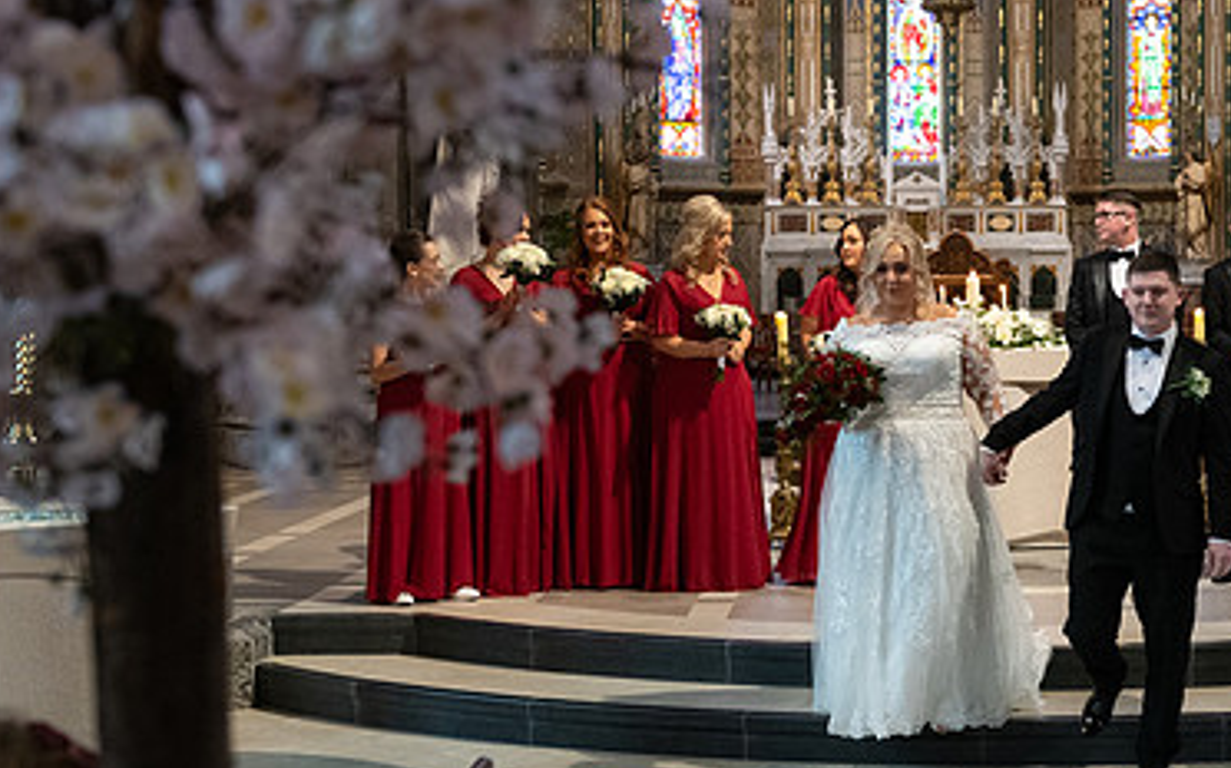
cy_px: 410
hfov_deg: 30.2
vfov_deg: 19.4
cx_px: 912
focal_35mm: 67
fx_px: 2246
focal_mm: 36
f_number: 3.5
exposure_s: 1/160
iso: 1250
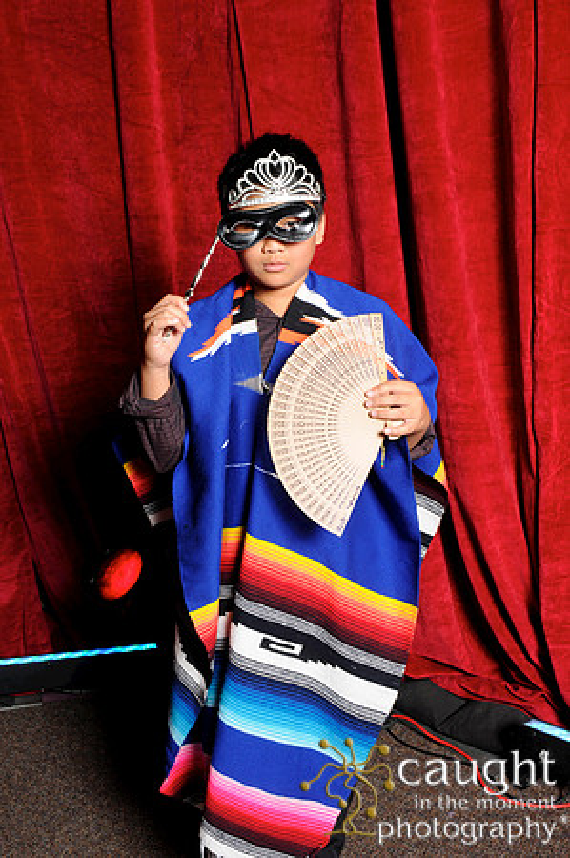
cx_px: 285
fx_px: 1000
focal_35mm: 42
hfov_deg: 31.8
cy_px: 429
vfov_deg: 46.4
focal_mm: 28
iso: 400
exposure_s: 1/60
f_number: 8
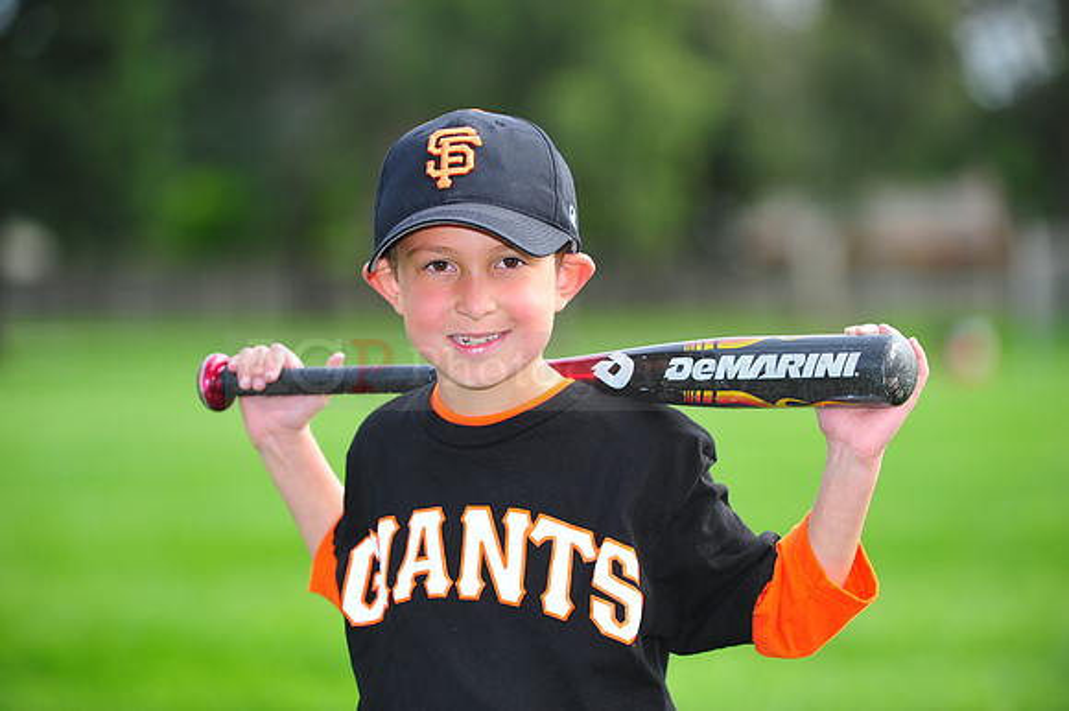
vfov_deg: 8.3
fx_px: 4897
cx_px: 534
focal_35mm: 165
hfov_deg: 12.5
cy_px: 356
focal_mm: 165
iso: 200
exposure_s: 1/500
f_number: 4
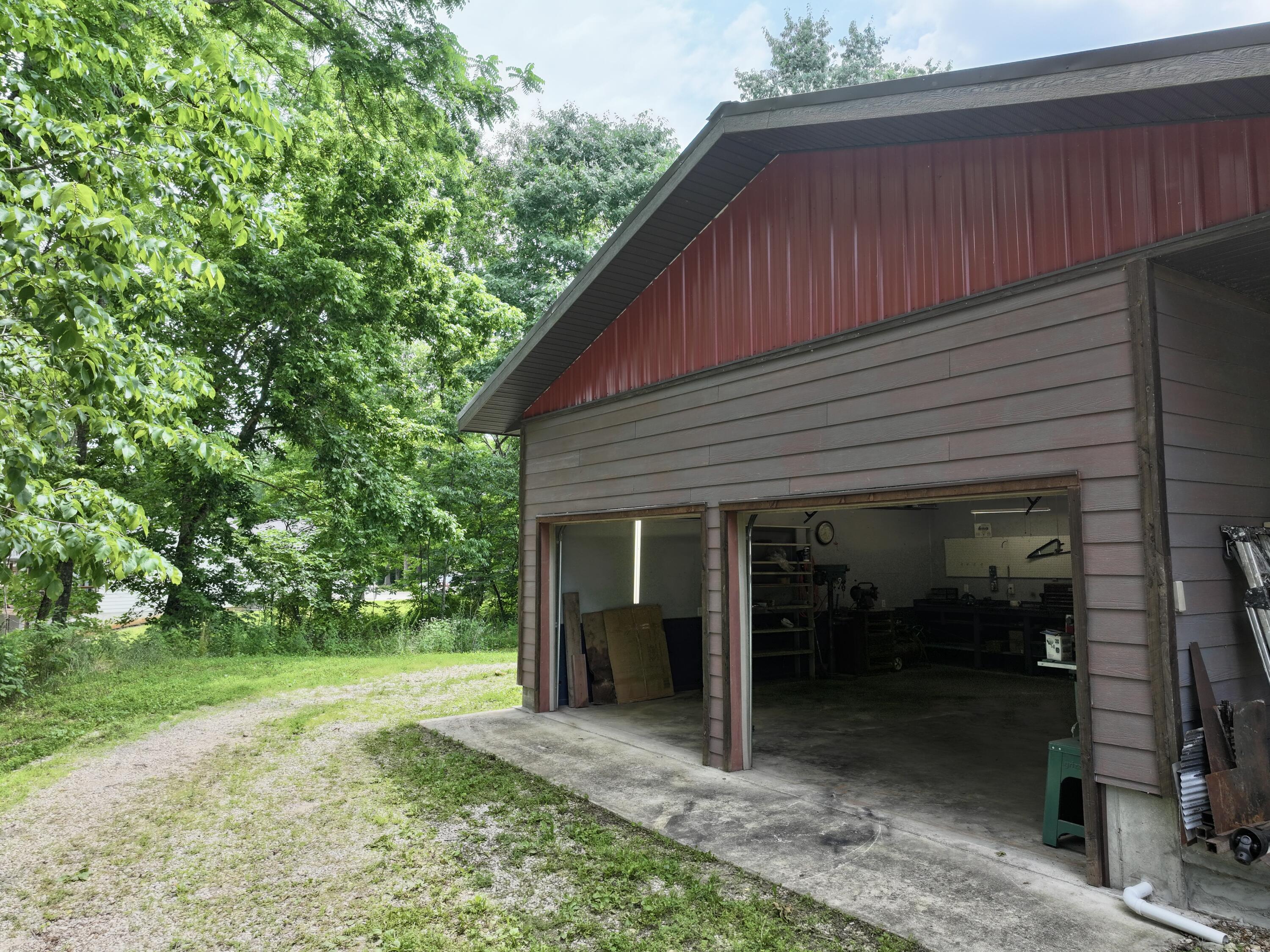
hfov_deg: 71.6
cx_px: 635
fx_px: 880
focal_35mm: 24
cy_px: 476
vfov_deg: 56.8
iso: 100
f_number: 4.5
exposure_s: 1/120
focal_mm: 12.29
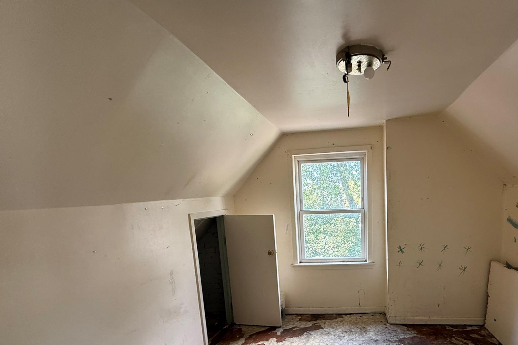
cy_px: 245
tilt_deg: -7.5
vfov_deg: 62.0
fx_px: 273
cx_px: 336
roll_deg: +3.6
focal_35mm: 19
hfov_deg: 84.6
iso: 125
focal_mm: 2.22
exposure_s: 1/99
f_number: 2.2
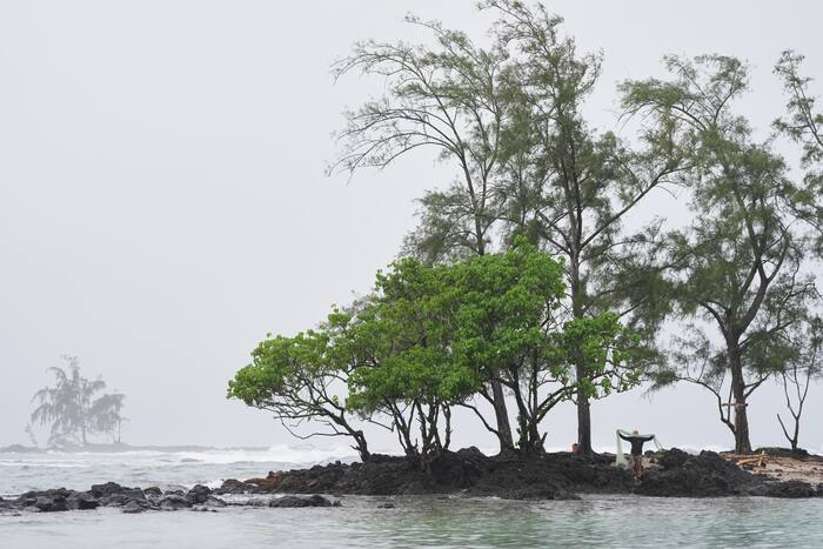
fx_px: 2469
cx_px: 412
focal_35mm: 108
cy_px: 274
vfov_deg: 12.7
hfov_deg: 18.9
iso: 500
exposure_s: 1/4000
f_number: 2.8
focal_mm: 108
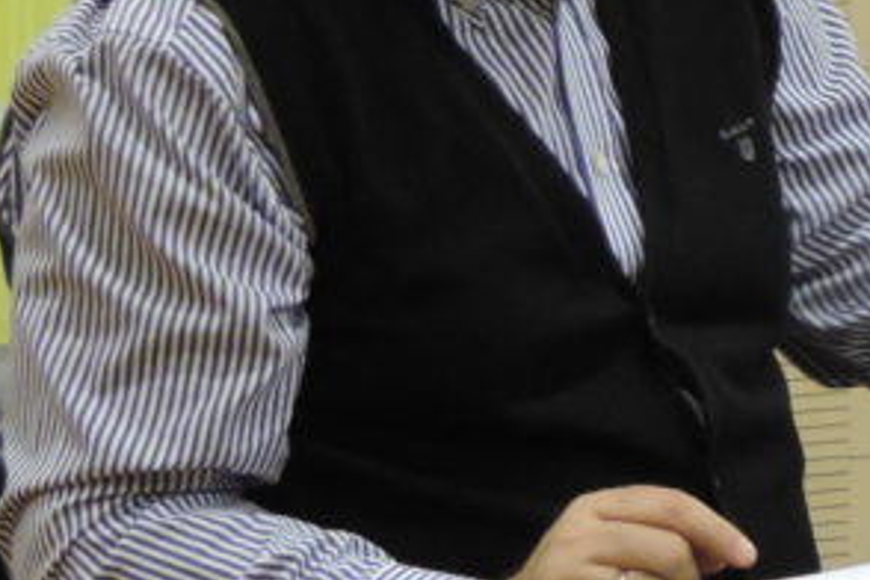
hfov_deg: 6.2
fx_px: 7878
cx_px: 1284
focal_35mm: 326
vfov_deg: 4.2
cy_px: -36
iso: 560
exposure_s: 1/25
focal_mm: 16
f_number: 4.1
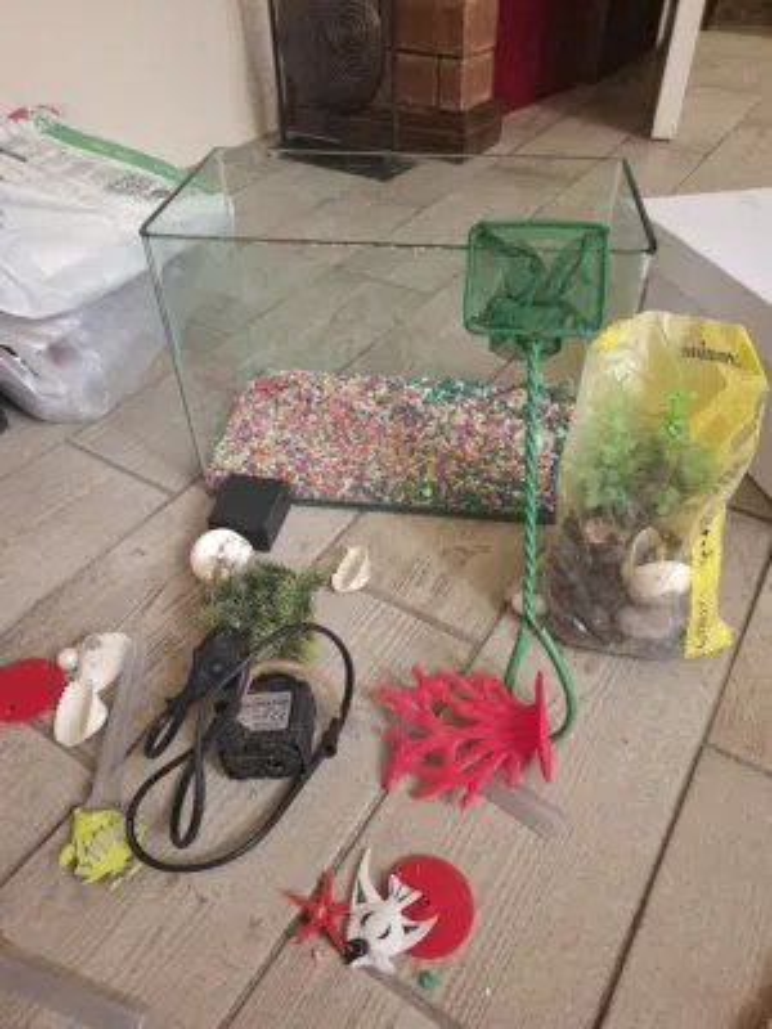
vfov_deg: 73.9
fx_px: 684
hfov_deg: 58.9
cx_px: 386
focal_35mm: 23
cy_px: 514
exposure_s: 1/33
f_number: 1.8
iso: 400
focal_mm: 5.54
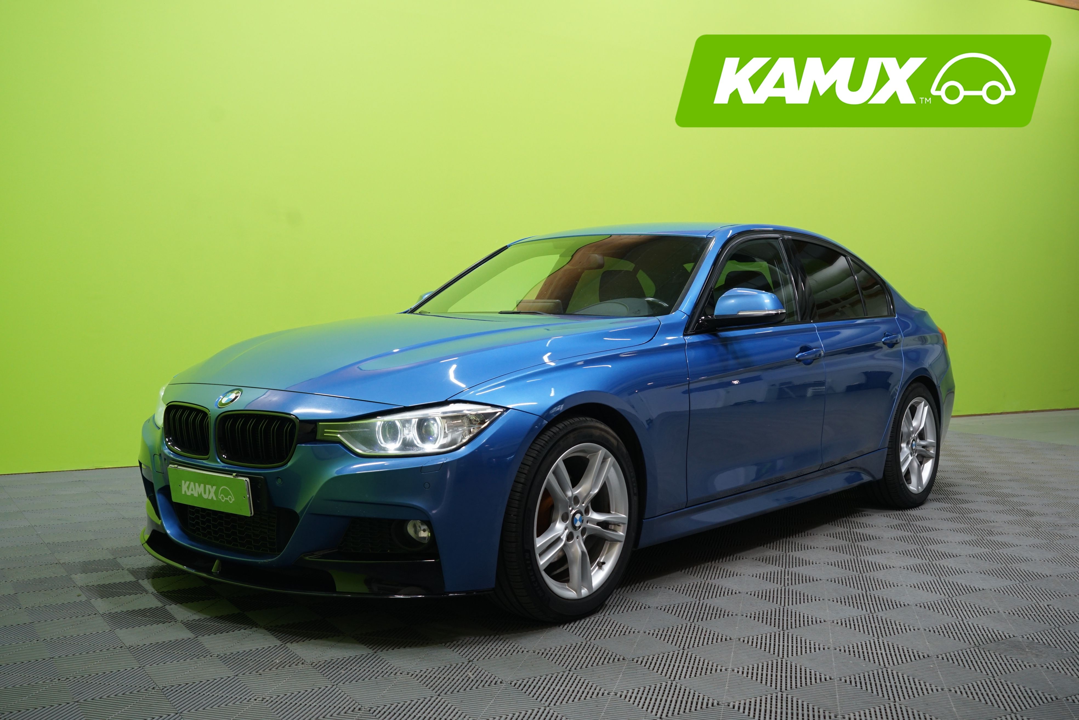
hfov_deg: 54.4
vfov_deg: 37.9
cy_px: 360
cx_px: 540
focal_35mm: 35
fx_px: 1049
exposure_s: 1/20
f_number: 5.6
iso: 800
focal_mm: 35
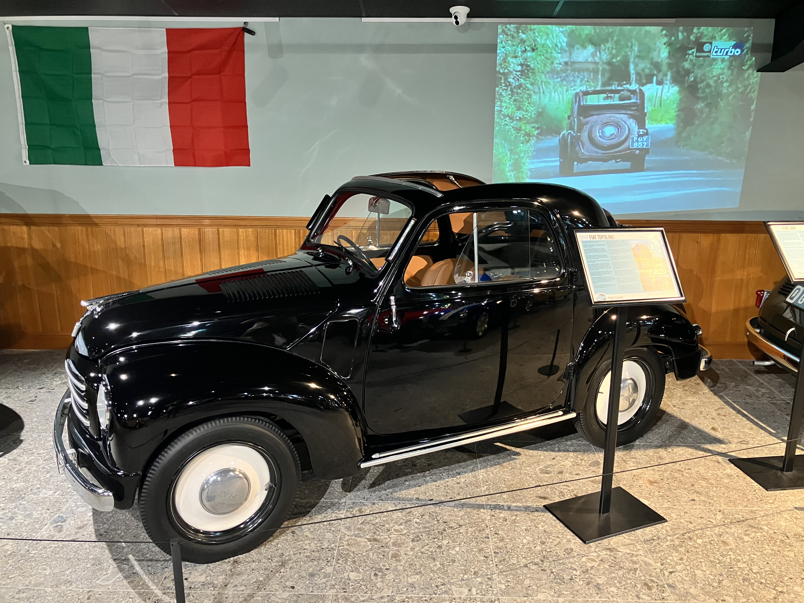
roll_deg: -1.1
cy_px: 302
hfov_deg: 63.4
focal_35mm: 28
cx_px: 402
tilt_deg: -13.9
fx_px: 650
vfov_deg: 49.7
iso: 250
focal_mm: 3.99
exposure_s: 1/40
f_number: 1.8
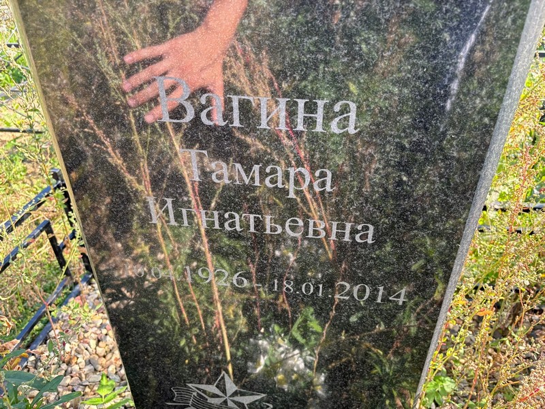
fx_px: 409
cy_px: 204
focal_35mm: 26
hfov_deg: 67.3
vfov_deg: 53.1
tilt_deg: -35.9
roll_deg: +3.0
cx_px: 272
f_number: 1.6
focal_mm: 5.96
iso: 50
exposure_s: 1/223
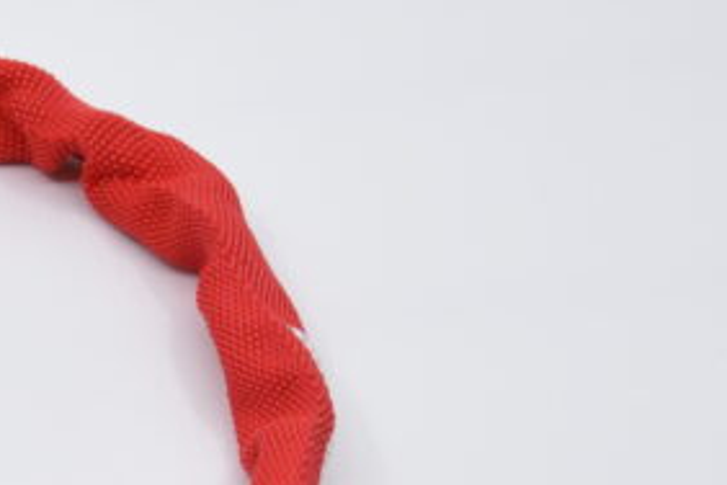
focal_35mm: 300
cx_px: -464
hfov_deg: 6.7
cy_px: 589
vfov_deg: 4.6
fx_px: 6054
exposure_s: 1/60
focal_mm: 55
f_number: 5.6
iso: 100
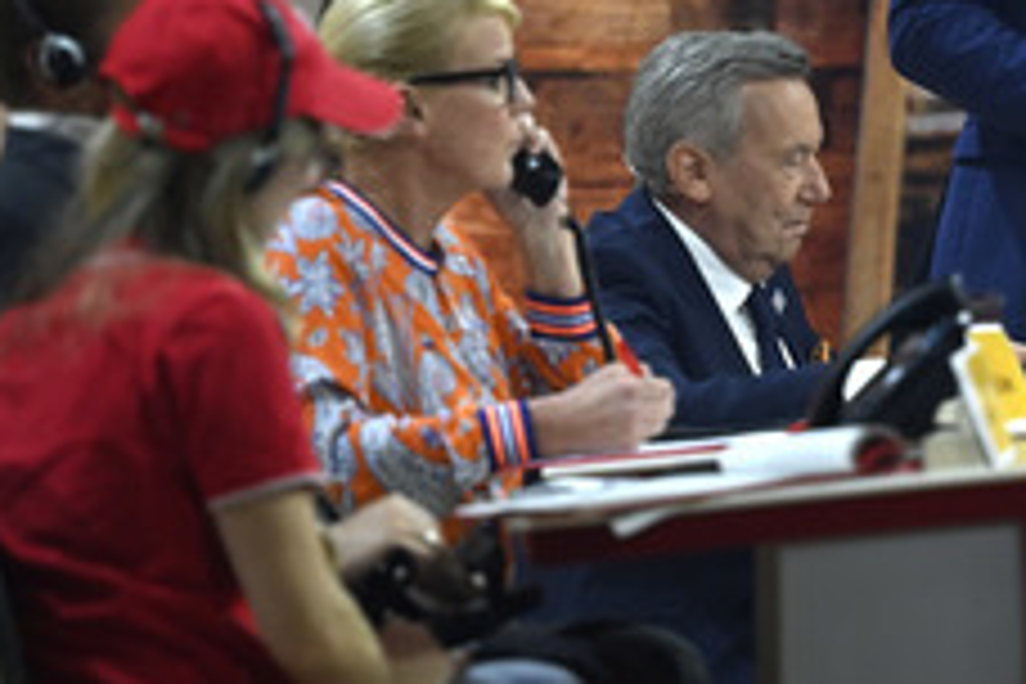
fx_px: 8464
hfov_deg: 6.9
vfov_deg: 4.6
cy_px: 158
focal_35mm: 297
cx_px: 718
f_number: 2.8
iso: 1250
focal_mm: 150
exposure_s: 1/640
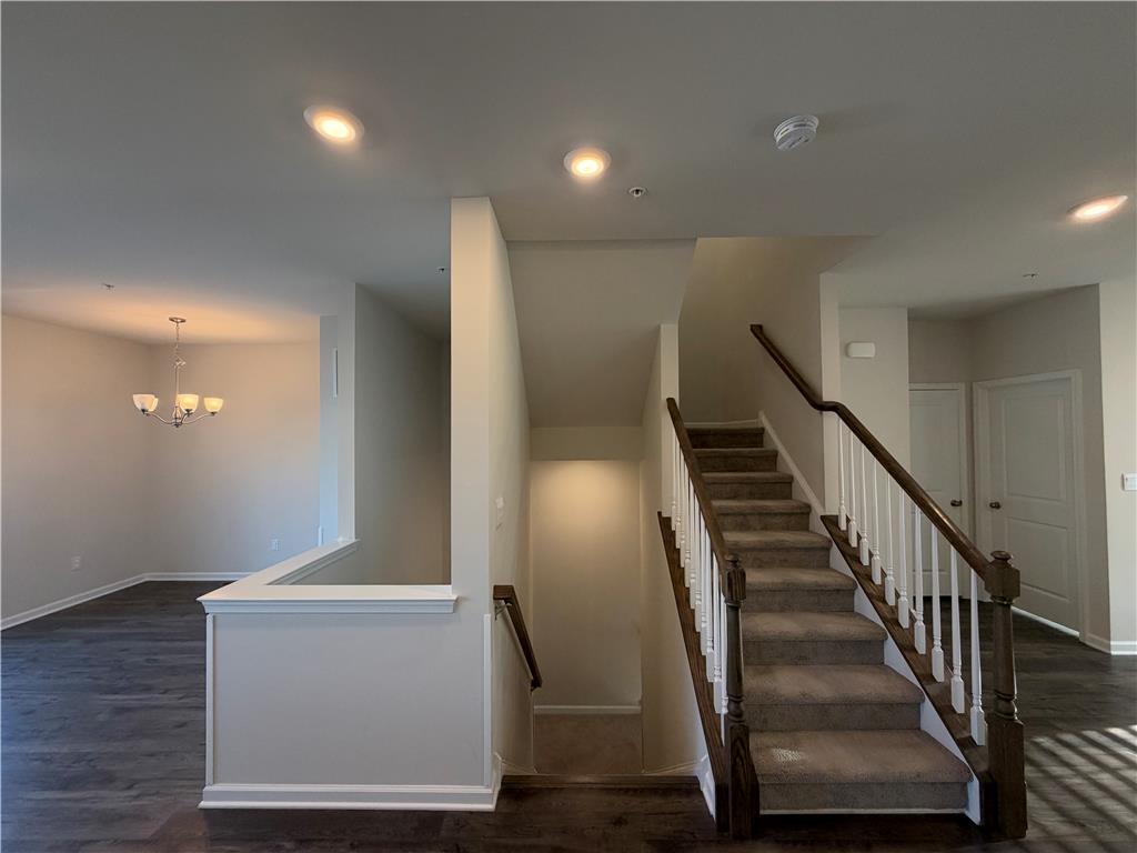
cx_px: 568
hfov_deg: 102.1
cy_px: 426
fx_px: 460
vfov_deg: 85.7
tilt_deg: +1.4
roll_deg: +0.6
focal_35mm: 14
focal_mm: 2.22
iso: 250
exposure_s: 1/120
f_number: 2.2
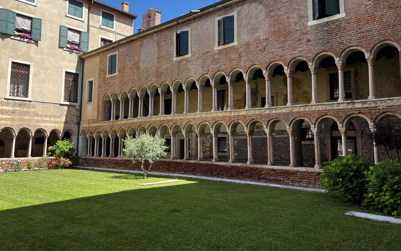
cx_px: 201
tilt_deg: +6.5
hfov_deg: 66.5
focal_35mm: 28
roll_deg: +0.1
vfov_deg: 44.4
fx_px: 306
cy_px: 104
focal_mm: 5.7
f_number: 1.5
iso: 50
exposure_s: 1/1326
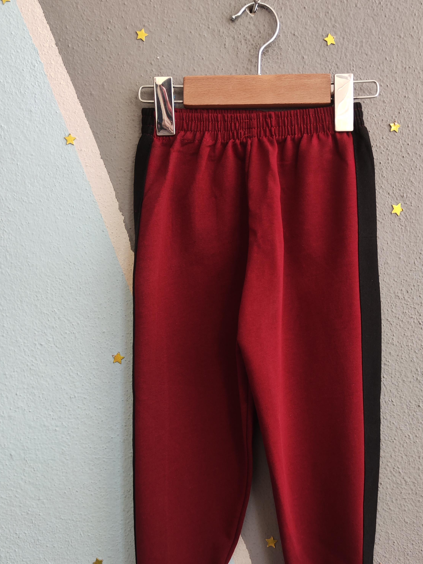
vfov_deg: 55.1
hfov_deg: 42.9
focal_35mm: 33
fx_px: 538
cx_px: 231
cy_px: 330
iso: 359
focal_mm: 5.59
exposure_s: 1/100
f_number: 1.88
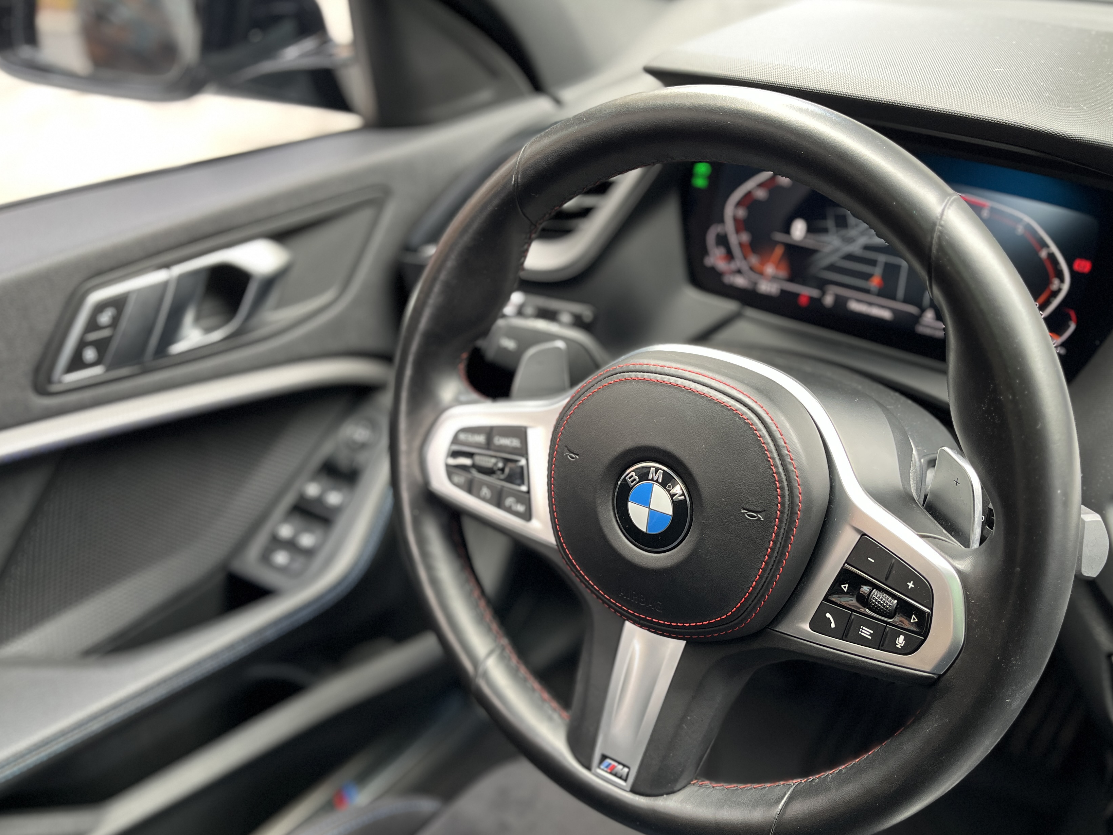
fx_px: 1029
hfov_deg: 56.7
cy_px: 498
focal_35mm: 32
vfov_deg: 44.0
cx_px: 624
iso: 125
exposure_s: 1/71
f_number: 1.6
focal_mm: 5.1
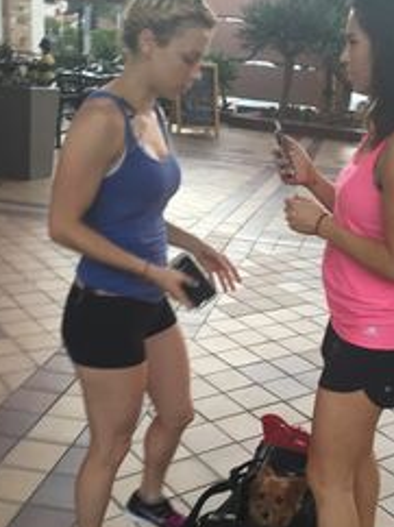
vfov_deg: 39.5
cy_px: 324
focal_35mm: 48
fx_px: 730
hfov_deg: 29.9
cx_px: 276
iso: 64
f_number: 2.2
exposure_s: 1/30
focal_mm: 4.15
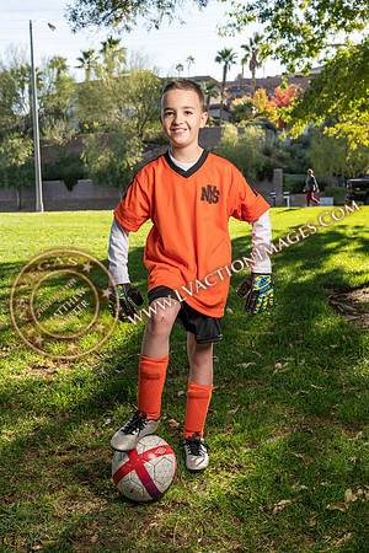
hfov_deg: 38.4
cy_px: 276
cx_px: 184
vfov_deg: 55.1
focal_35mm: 34
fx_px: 530
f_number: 5.6
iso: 100
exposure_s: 1/160
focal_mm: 34.5
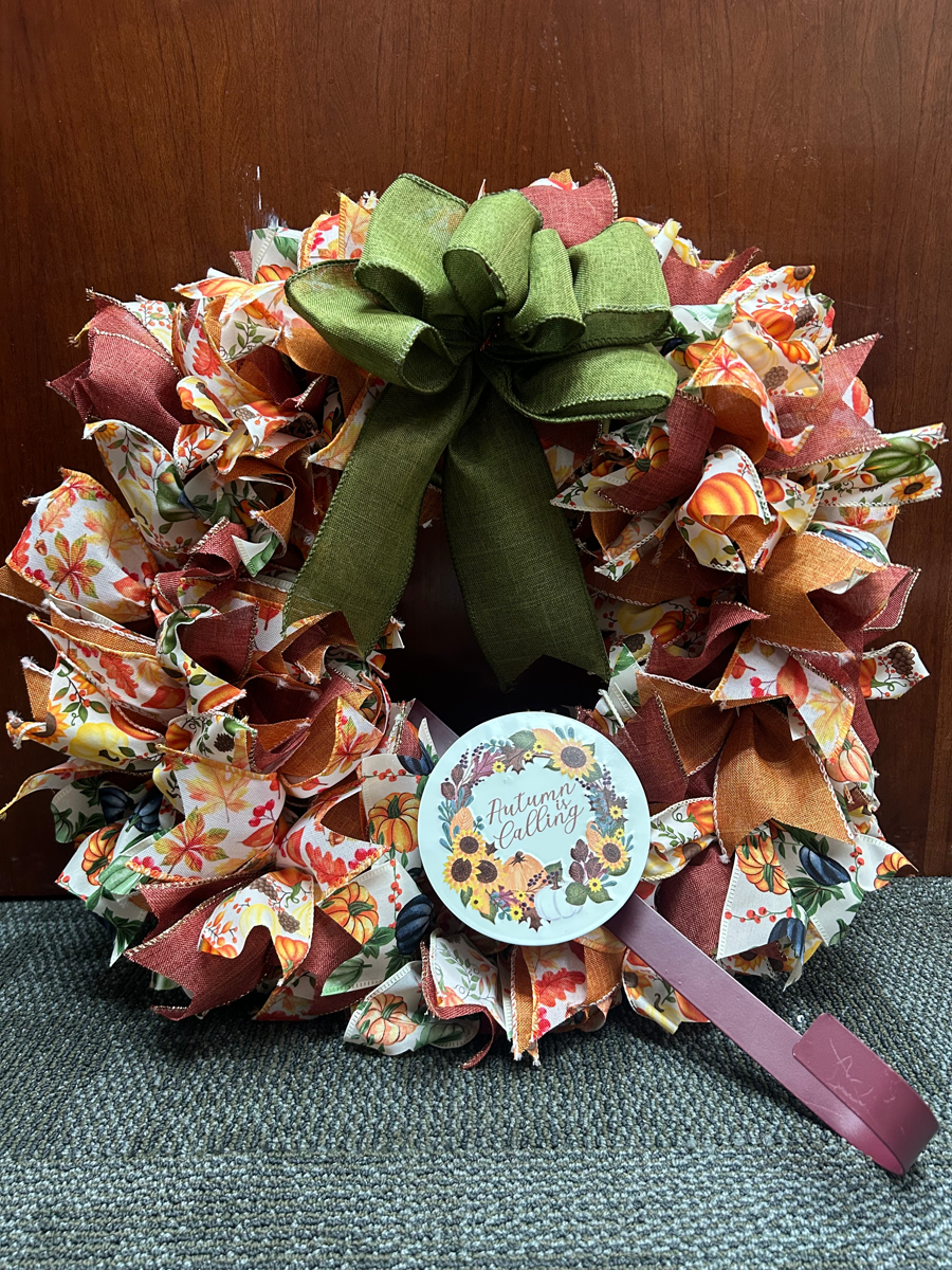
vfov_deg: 67.3
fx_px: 953
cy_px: 635
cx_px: 476
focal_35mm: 26
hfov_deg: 53.1
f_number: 1.5
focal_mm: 5.7
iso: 250
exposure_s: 1/60
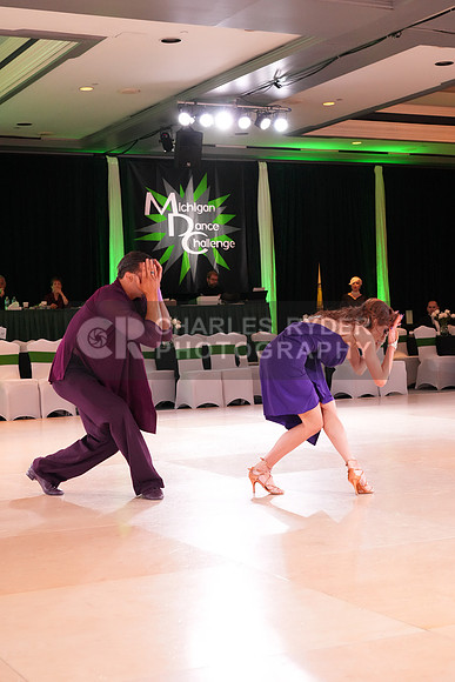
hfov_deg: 23.0
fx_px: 1118
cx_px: 228
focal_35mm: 59
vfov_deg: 33.9
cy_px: 341
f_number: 7.1
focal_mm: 59
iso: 5000
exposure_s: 1/200
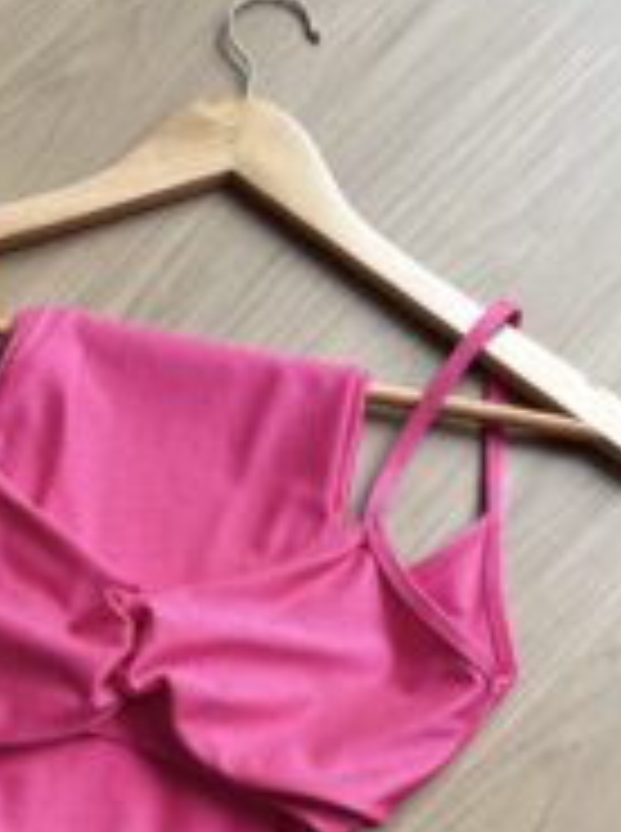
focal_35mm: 52
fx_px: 1248
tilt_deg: -80.8
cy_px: 729
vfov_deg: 35.0
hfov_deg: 27.3
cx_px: 117
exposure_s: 1/386
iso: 80
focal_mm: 6.86
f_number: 1.78
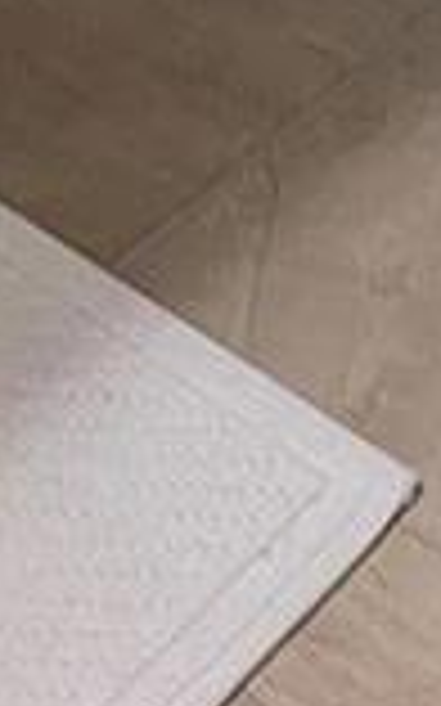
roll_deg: +3.6
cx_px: -648
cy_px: -1965
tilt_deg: -11.3
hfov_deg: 6.0
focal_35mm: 210
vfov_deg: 7.5
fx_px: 4042
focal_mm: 4.2
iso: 100
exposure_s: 1/60
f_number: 1.6
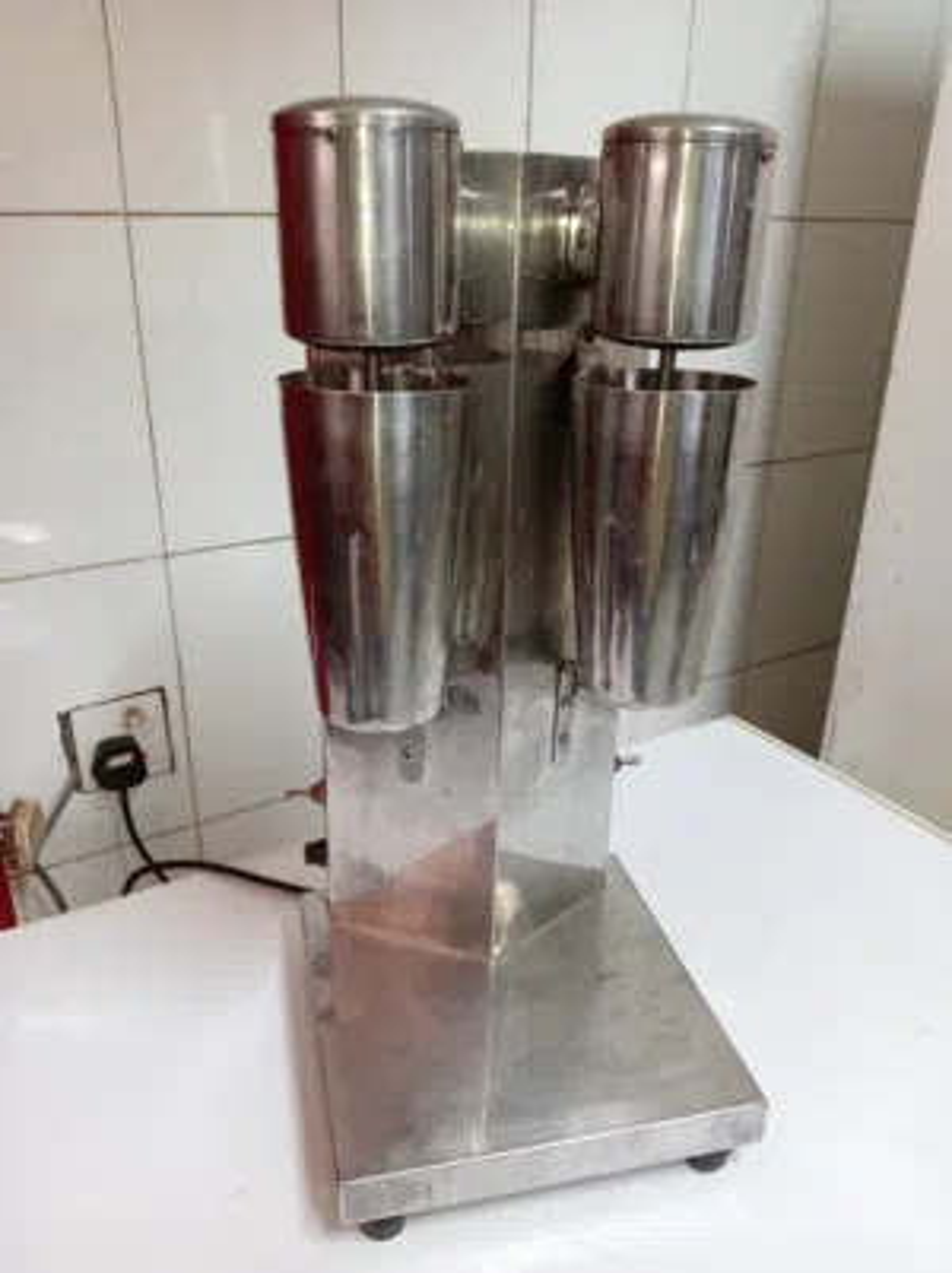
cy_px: 636
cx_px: 476
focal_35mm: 27
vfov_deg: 65.4
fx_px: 992
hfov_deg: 51.3
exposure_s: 1/25
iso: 850
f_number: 1.8
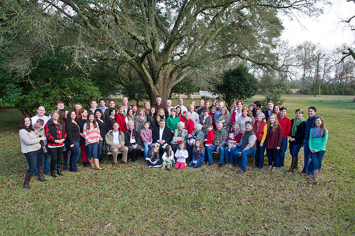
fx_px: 237
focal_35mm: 24
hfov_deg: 73.8
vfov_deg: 53.1
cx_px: 178
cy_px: 118
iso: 1000
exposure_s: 1/320
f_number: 8
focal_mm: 24
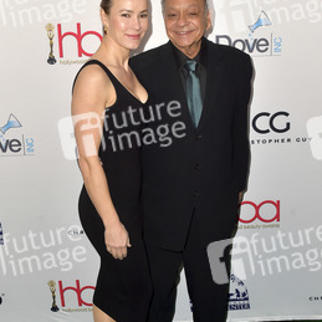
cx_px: 159
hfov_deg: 40.0
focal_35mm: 42
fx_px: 442
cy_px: 193
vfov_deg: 39.9
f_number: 6.3
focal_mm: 32
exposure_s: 1/250
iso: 400
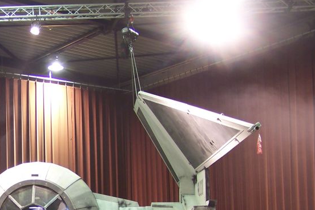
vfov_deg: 16.2
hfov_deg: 23.7
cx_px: 25
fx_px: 726
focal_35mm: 83
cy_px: 205
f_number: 2.9
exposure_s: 1/2
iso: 80
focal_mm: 7.1
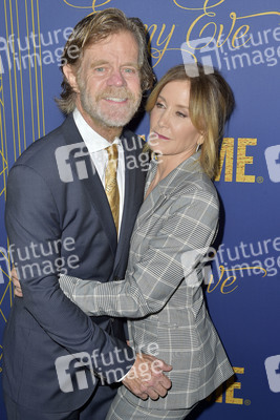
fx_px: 559
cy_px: 210
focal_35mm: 48
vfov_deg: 41.1
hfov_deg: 28.1
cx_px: 140
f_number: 6.3
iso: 250
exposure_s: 1/250
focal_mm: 48
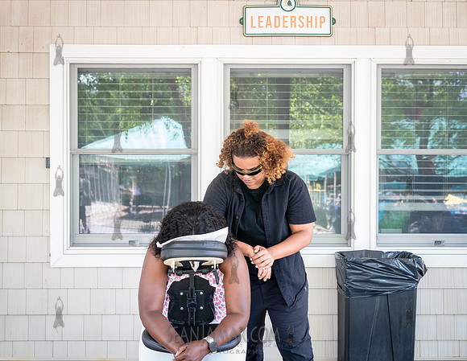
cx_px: 195
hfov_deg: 44.2
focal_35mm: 42
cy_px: 181
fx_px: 573
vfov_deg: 35.0
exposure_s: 1/40
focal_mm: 38
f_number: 3.5
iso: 400
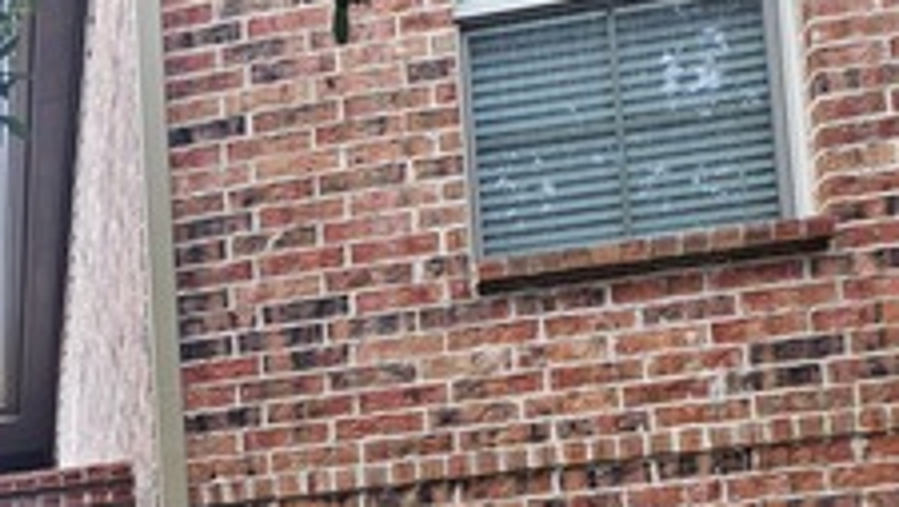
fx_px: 2123
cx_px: -643
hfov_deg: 19.1
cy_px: 990
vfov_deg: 12.2
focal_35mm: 89
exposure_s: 1/120
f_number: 1.8
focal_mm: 5.4
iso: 50
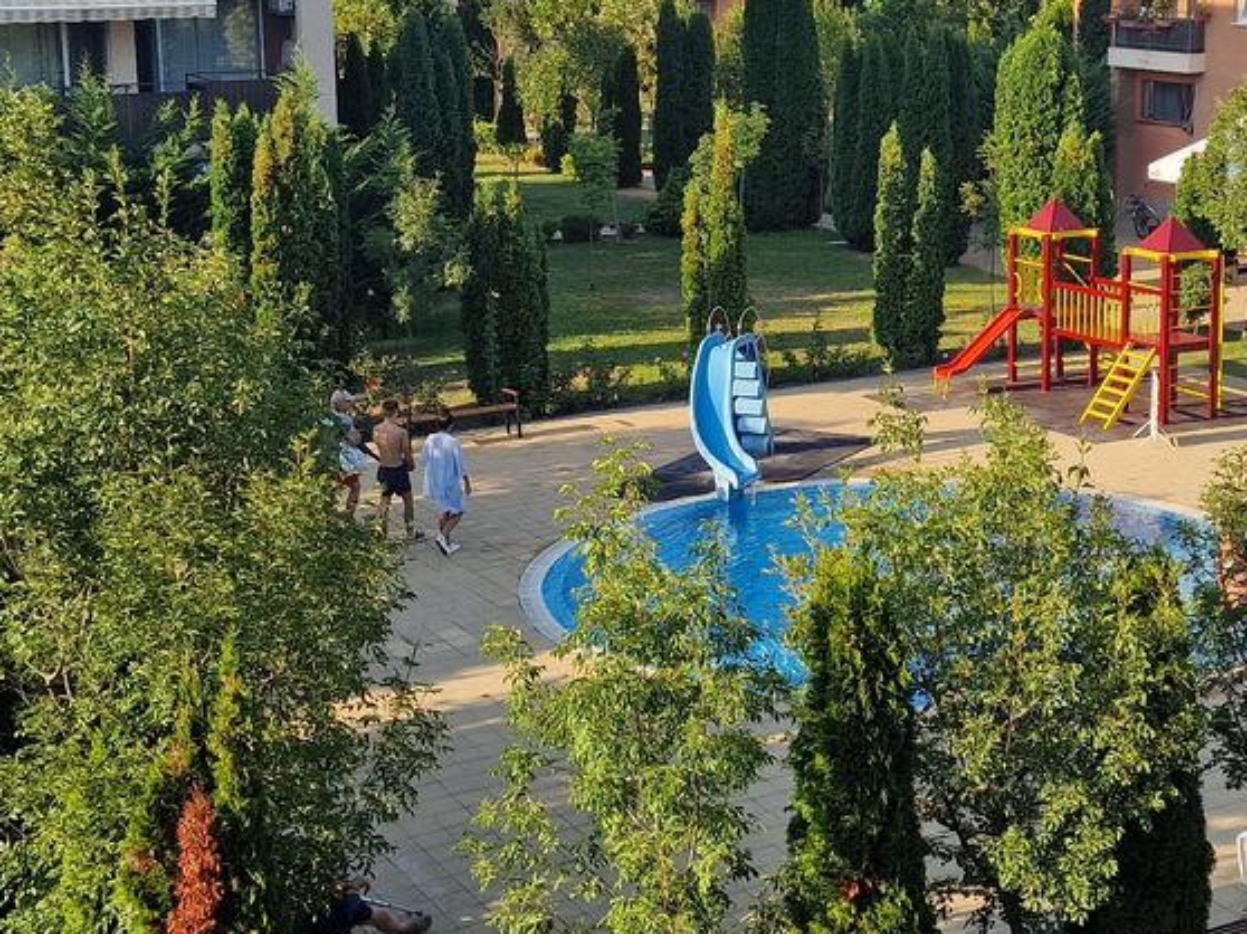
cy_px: 355
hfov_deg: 29.3
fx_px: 2377
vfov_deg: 22.2
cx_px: 749
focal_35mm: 66
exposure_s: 1/620
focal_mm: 6.4
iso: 50
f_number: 1.8
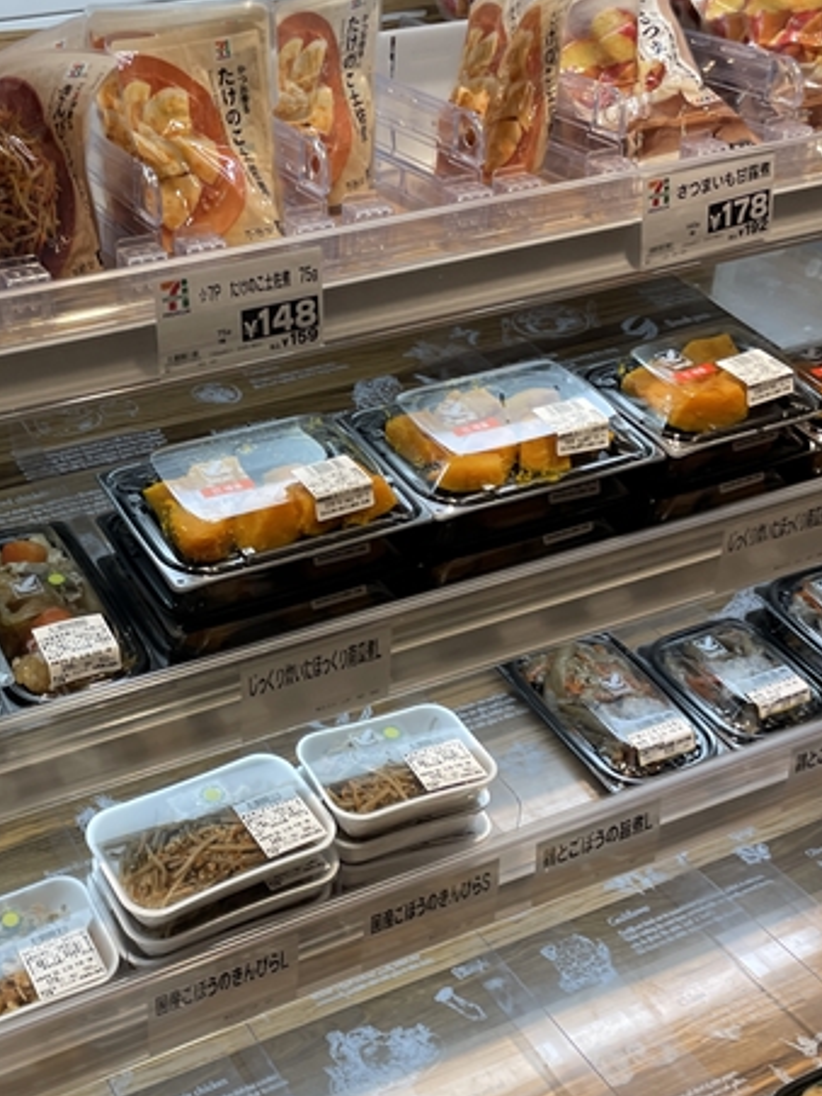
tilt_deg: -29.9
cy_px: 509
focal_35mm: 46
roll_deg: +4.2
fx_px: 1456
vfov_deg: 41.2
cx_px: 192
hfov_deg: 30.9
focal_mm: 4.2
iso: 32
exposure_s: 1/188
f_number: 1.6
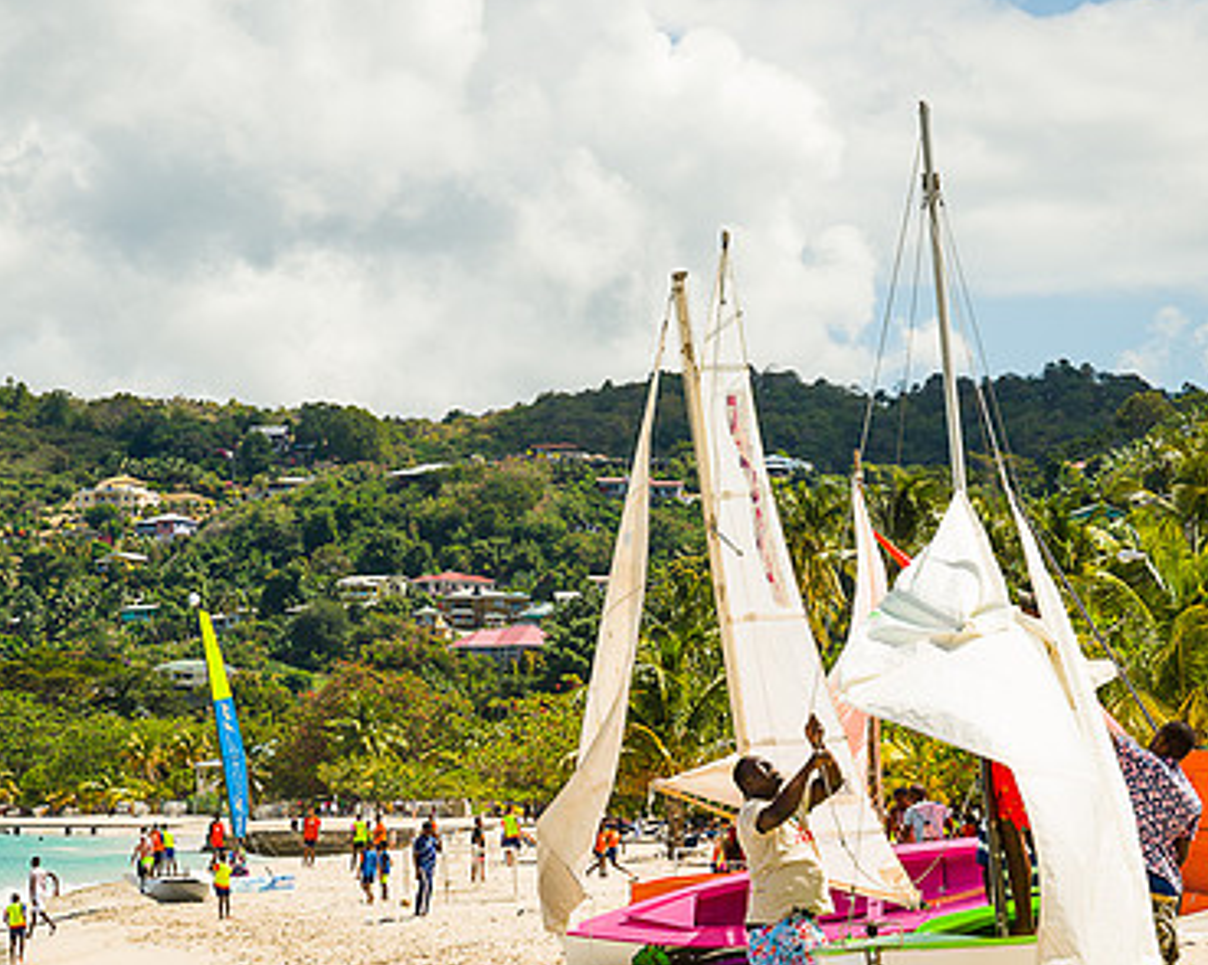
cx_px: 690
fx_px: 5075
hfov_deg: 13.6
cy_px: 633
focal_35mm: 142
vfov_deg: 10.9
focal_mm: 70
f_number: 6.3
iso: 64
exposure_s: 1/320
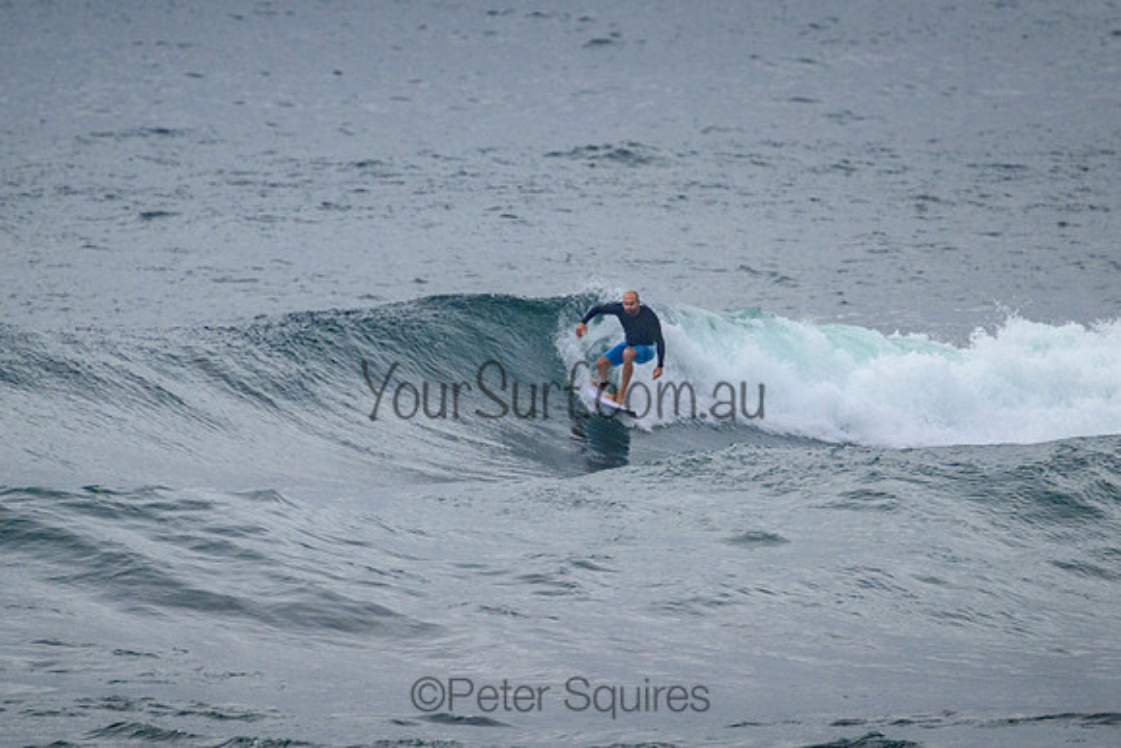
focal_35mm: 1100
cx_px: 609
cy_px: 312
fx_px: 34250
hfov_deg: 1.9
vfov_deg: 1.3
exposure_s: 1/2000
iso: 1600
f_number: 11
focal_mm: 800
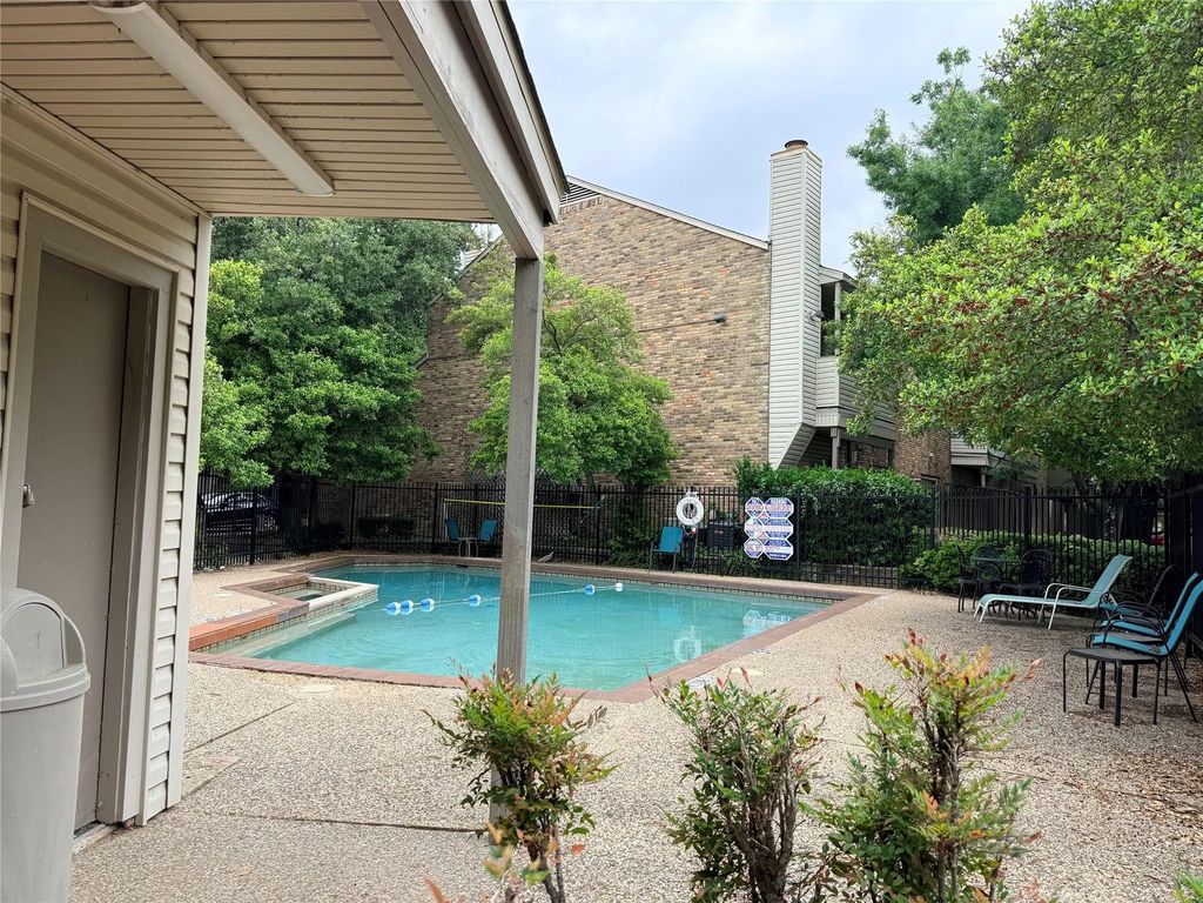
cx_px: 602
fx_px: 834
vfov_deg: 56.8
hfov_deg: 71.6
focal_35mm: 24
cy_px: 452
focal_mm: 6.76
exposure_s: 1/2000
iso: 100
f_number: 1.78
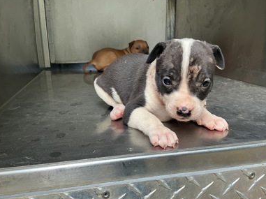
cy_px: 106
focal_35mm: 32
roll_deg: +2.5
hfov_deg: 56.8
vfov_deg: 44.1
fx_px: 246
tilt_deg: -18.2
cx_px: 128
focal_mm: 3
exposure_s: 1/120
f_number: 1.8
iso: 32
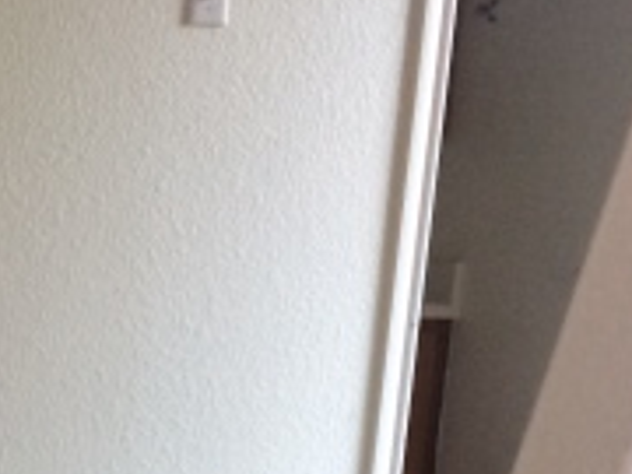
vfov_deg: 14.0
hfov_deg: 17.1
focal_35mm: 103
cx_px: -341
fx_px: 1881
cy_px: 548
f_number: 2.2
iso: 80
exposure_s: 1/30
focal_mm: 4.15
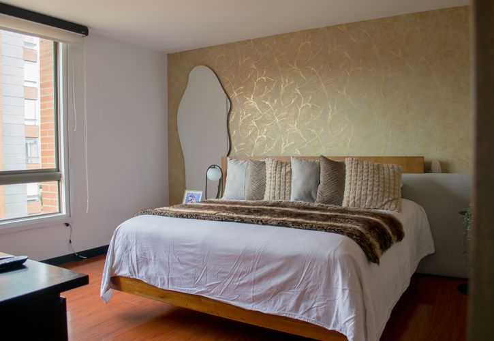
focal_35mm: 28
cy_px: 170
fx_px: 383
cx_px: 249
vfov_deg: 47.9
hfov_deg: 65.6
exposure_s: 1/25
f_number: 5
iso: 100
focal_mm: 18
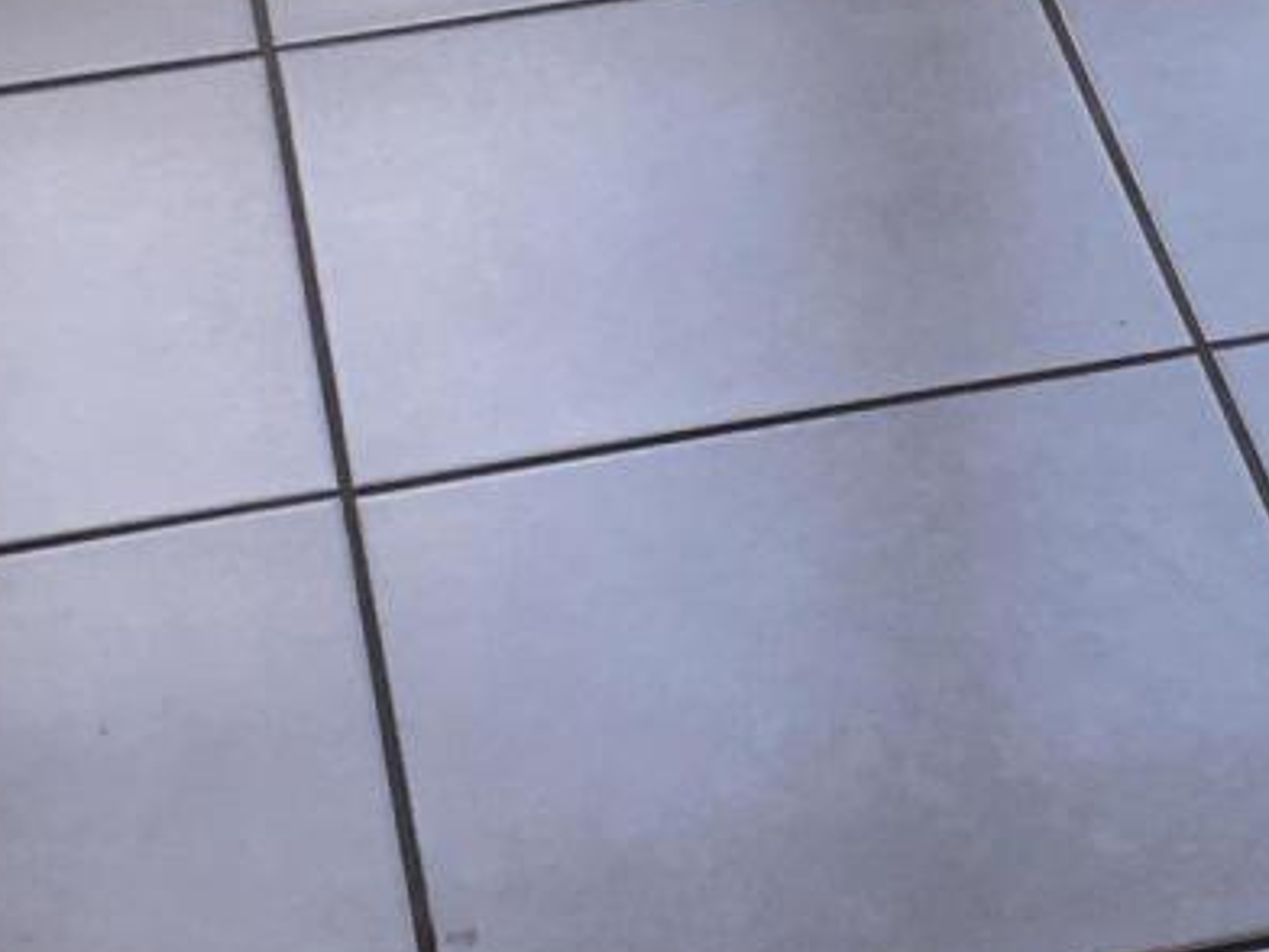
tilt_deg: -17.9
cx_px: 1140
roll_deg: +0.2
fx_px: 5426
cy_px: -1208
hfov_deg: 13.2
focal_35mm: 148
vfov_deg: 9.2
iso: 25
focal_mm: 4.15
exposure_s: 1/133
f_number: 2.2
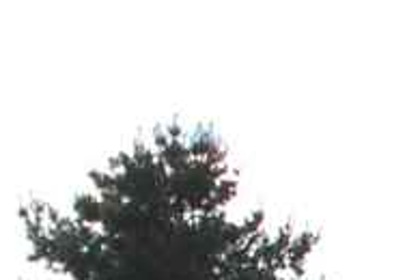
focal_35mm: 236
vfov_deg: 5.4
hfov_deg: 7.6
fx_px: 2753
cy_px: 895
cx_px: 1290
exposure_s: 1/250
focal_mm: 24
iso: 200
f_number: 8
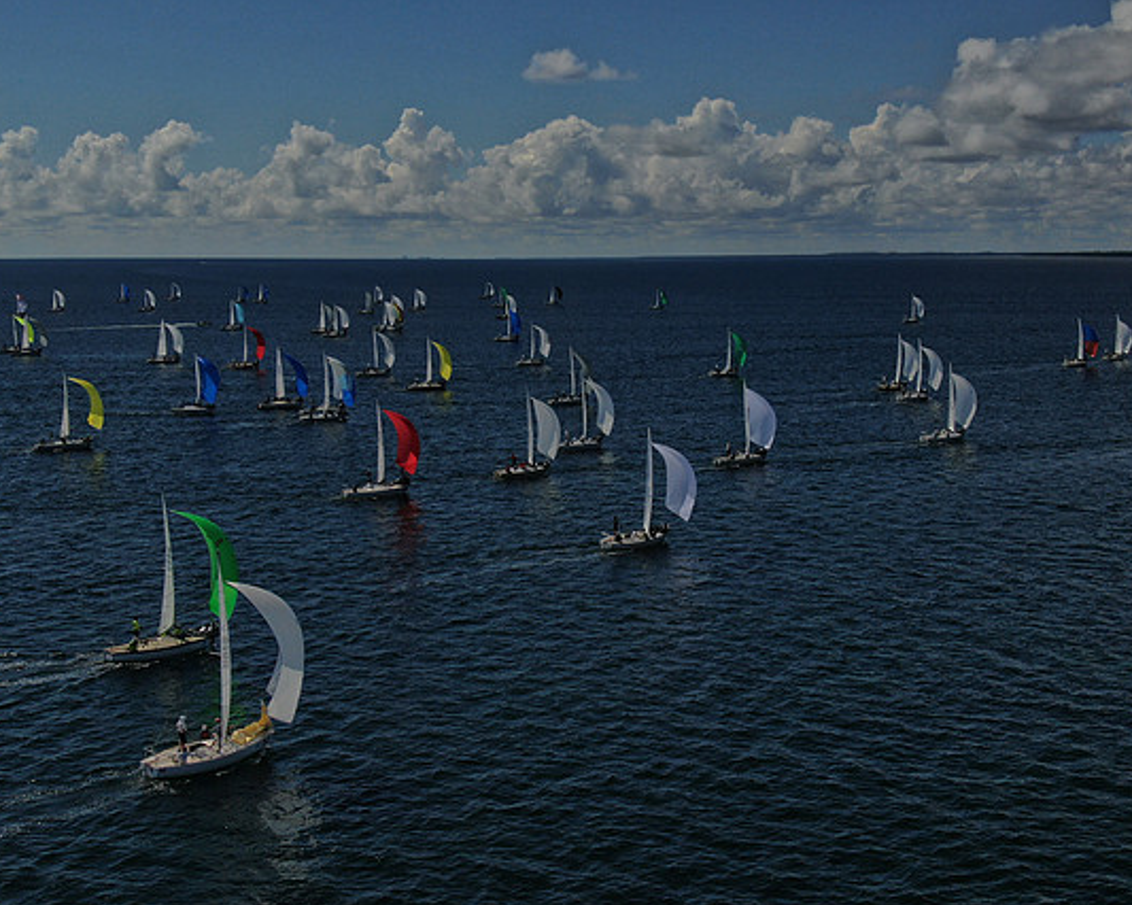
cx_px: 567
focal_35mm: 51
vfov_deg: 29.7
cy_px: 460
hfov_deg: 36.7
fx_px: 1708
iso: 100
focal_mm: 8.6
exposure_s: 1/5000
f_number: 3.8
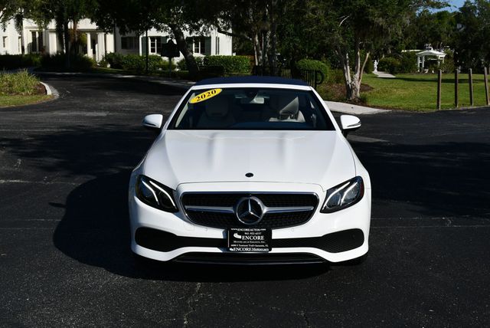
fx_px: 708
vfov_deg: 26.0
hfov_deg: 38.2
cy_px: 164
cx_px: 245
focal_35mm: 52
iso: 100
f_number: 10
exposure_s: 1/400
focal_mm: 26
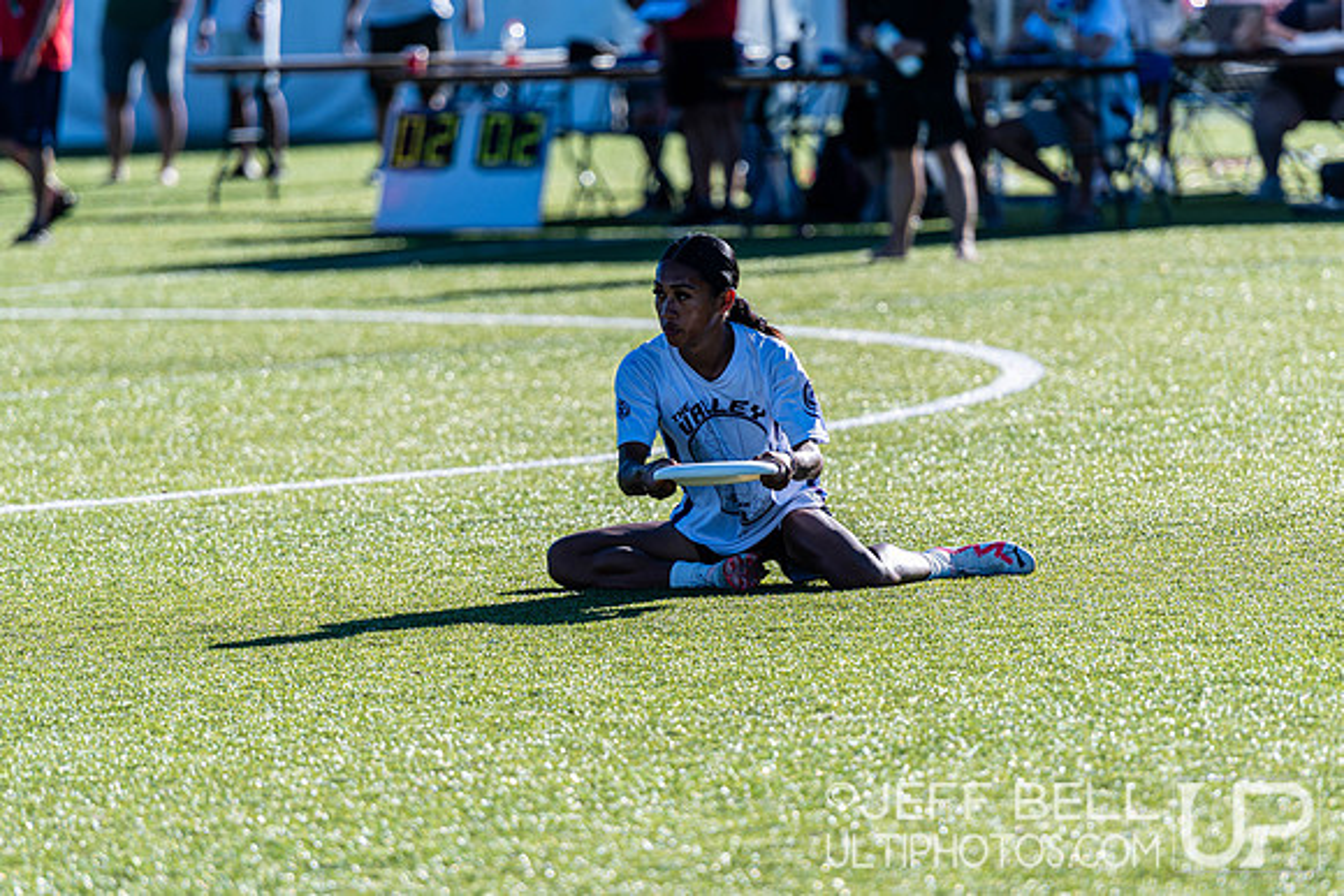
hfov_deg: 6.9
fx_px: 11202
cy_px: 448
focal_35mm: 300
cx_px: 672
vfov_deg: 4.6
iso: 100
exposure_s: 1/1250
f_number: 2.8
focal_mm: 200
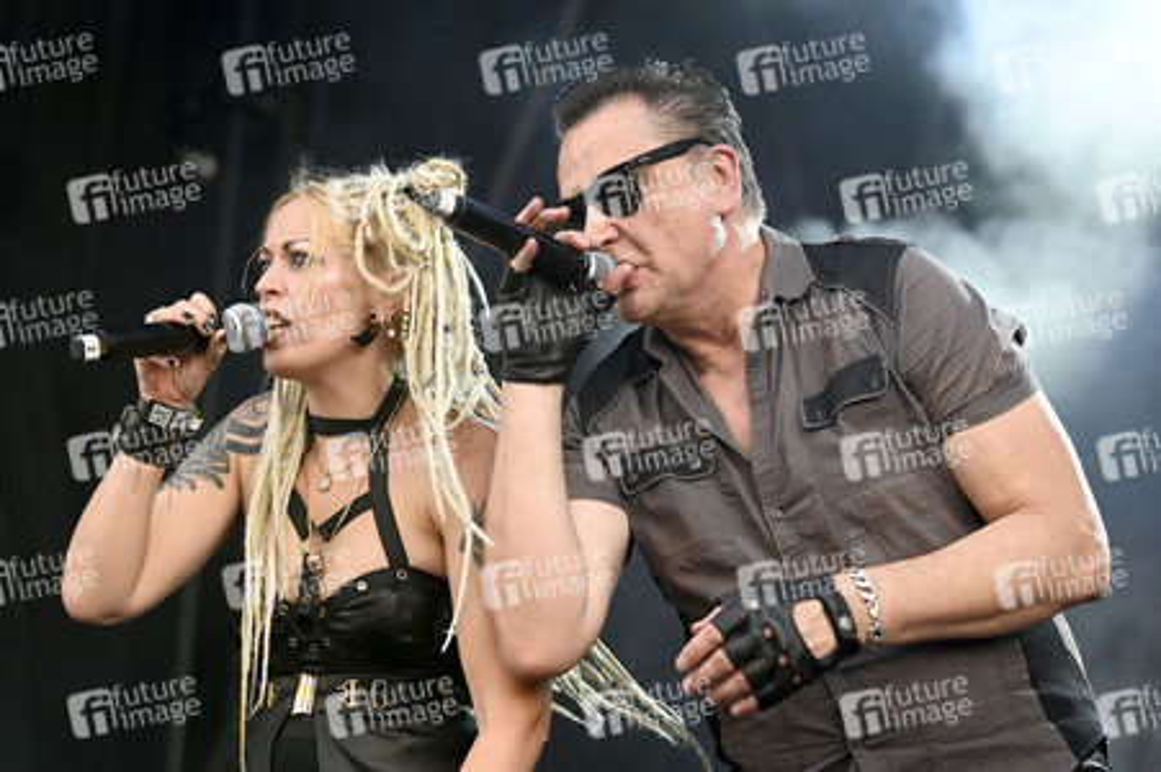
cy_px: 386
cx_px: 580
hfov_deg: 22.6
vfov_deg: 15.2
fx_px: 2900
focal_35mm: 90
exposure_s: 1/400
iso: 320
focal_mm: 90
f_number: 2.8
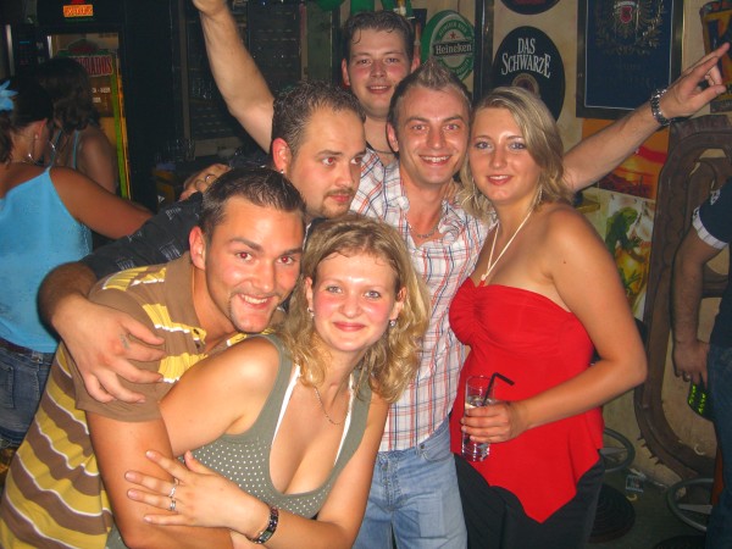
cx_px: 366
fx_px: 804
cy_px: 274
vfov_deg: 37.7
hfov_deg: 49.0
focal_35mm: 38
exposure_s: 1/60
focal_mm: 7.9
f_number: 2.8
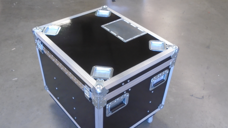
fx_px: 242
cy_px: 79
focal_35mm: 40
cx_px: 112
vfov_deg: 29.6
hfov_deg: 50.5
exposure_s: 1/30
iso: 320
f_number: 3.8
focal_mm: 6.4
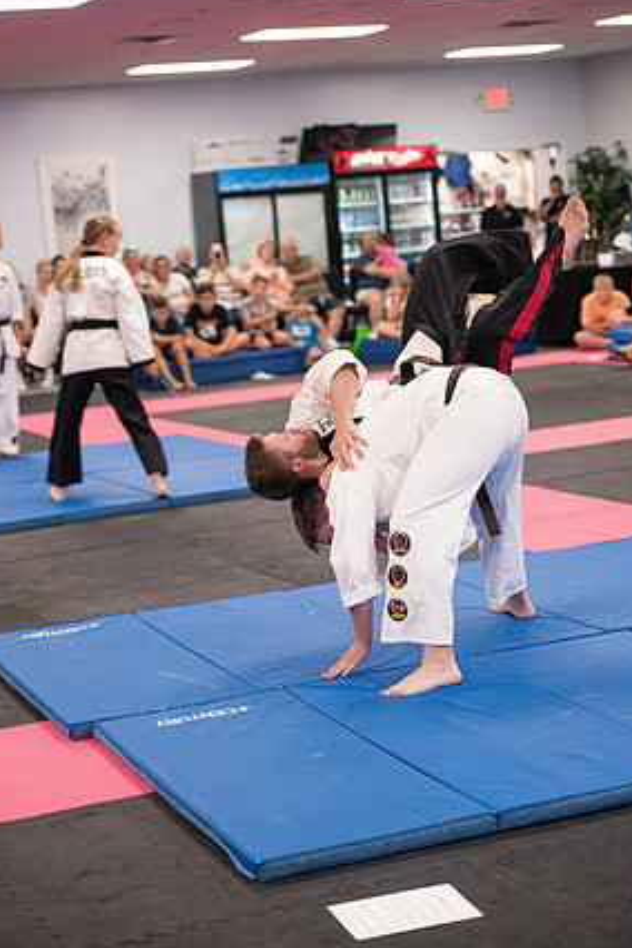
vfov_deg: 27.3
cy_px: 474
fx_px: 1949
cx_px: 314
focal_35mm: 74
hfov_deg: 18.4
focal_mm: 70
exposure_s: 1/400
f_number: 2.8
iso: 1600
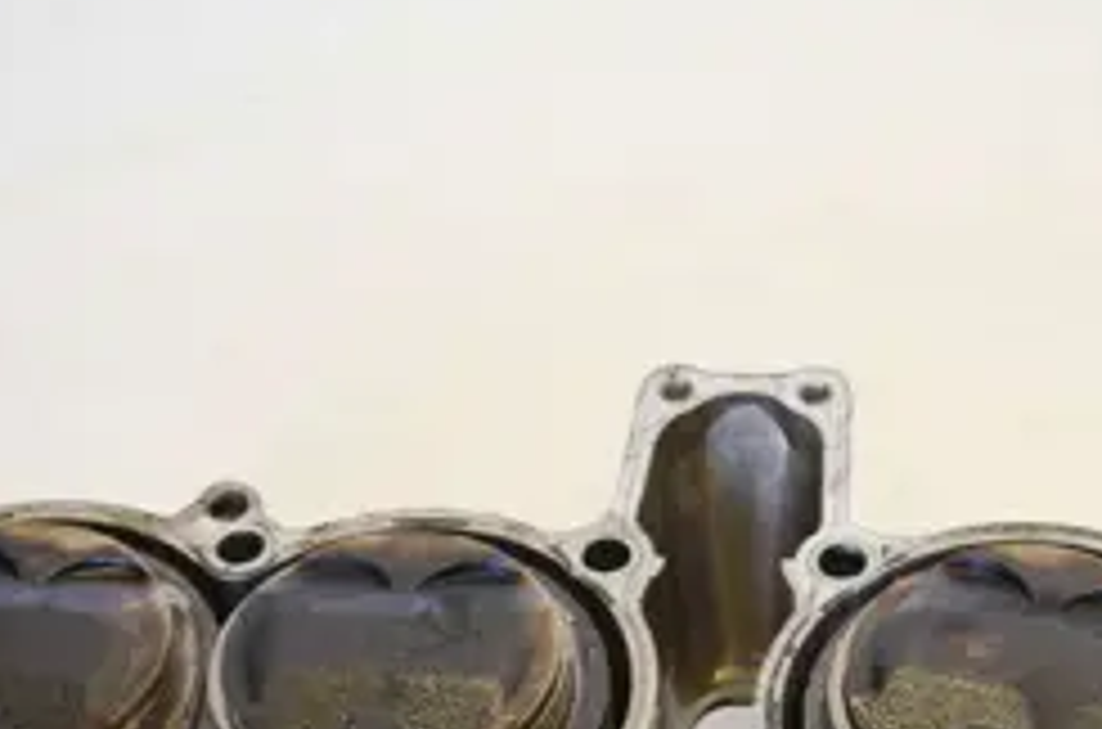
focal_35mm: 113
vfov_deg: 11.9
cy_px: 738
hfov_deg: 18.1
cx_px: 695
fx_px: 3450
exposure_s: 1/40
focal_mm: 34
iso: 400
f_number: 4.5
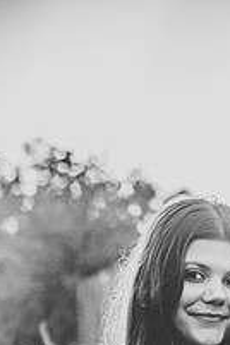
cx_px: 209
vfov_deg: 14.4
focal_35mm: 139
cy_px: 384
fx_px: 1332
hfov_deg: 9.8
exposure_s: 1/50
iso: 2000
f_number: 2.8
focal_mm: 62
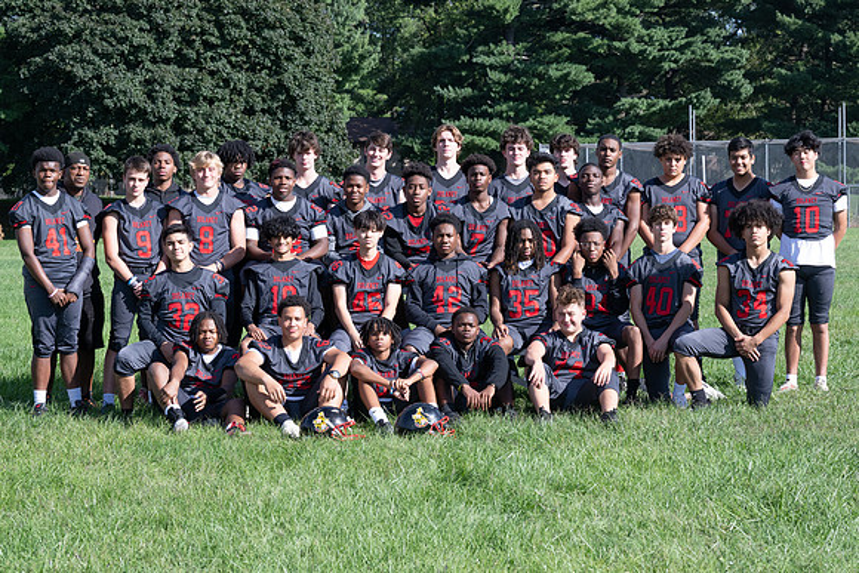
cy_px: 293
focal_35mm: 95
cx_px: 465
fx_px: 2276
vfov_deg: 14.4
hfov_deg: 21.4
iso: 360
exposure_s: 1/500
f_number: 8
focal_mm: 74
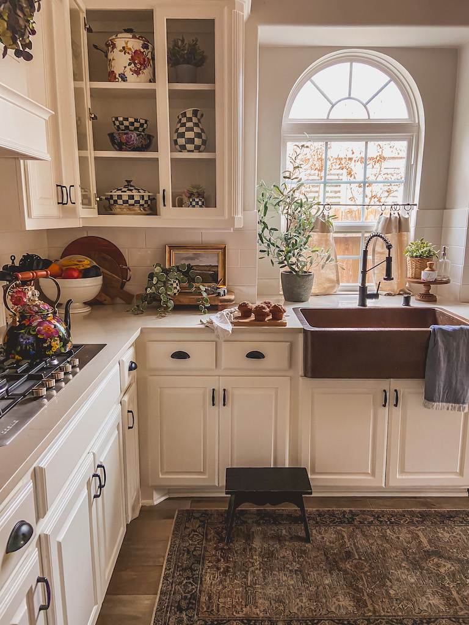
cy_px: 312
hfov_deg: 53.1
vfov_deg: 67.3
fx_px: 470
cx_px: 234
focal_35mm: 26
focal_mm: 4.25
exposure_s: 1/60
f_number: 1.8
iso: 250
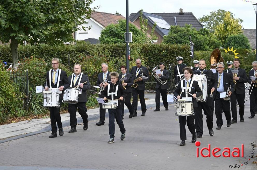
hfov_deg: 20.4
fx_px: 713
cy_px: 85
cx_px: 128
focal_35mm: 100
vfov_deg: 13.7
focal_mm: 100
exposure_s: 1/500
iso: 320
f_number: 5.6
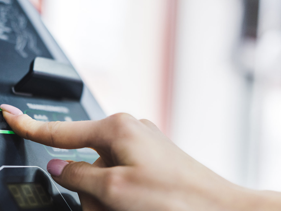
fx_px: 723
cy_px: 152
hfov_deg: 21.6
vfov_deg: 16.5
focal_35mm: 89
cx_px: 40
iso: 640
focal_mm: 50
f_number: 2.8
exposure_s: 1/200
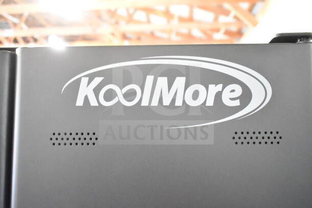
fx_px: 325
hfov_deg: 51.3
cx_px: 156
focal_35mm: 38
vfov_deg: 35.5
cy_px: 104
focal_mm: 25
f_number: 4
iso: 14400
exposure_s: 1/40
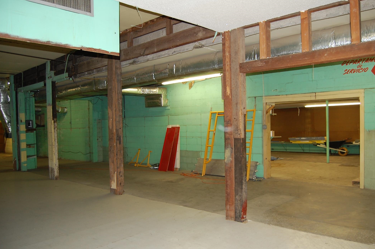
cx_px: 199
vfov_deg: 44.8
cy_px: 132
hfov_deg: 63.7
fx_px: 302
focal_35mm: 29
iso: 400
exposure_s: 1/60
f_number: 3.5
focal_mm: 18
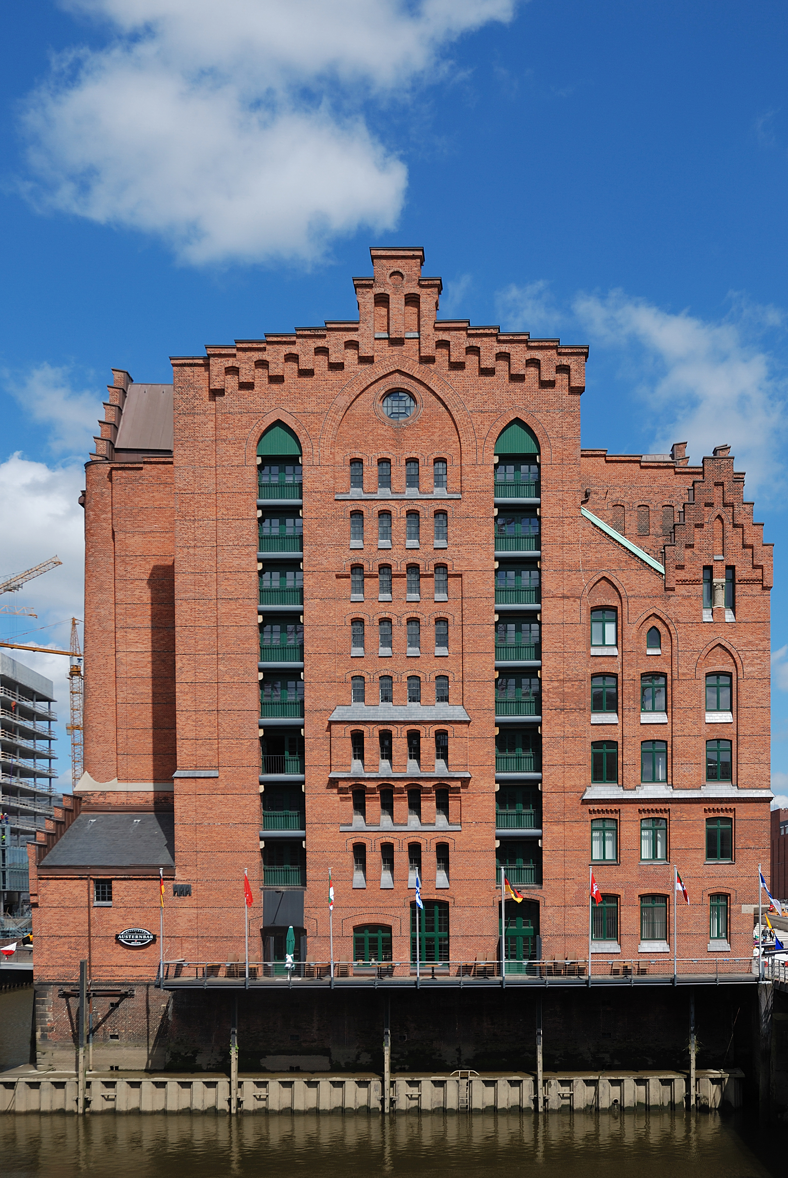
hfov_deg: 35.6
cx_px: 394
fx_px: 1228
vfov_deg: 51.2
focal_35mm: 38
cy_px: 589
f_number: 8
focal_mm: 25
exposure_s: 1/250
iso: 100
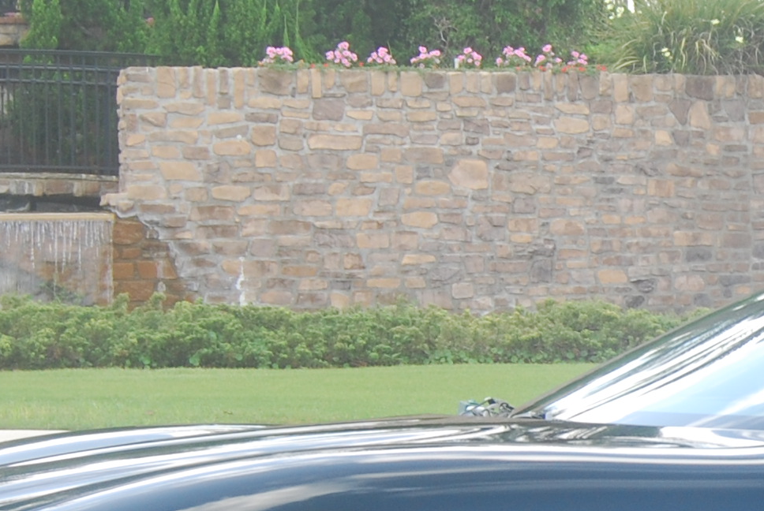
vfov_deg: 8.8
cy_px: 461
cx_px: 915
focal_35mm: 156
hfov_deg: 12.8
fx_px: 3315
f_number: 5.6
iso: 200
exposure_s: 1/125
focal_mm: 26
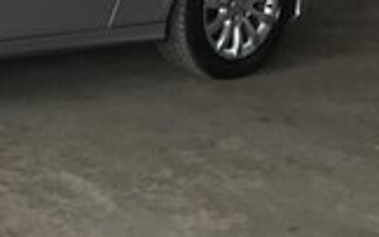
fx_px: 1249
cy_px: -128
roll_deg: -2.3
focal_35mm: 121
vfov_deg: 10.4
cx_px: -215
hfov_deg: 15.7
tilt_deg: -8.6
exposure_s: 1/100
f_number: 1.8
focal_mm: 3.99
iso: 40
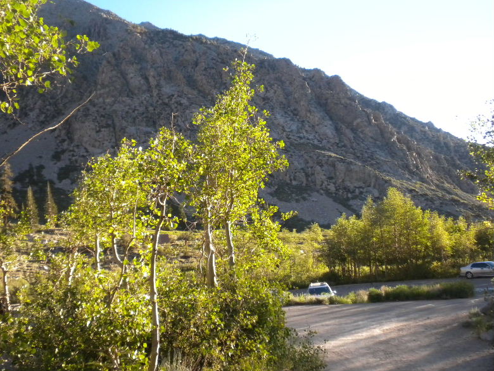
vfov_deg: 38.7
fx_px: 528
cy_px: 186
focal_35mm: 37
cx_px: 247
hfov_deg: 50.1
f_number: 3.5
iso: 400
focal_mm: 6.6
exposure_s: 1/582
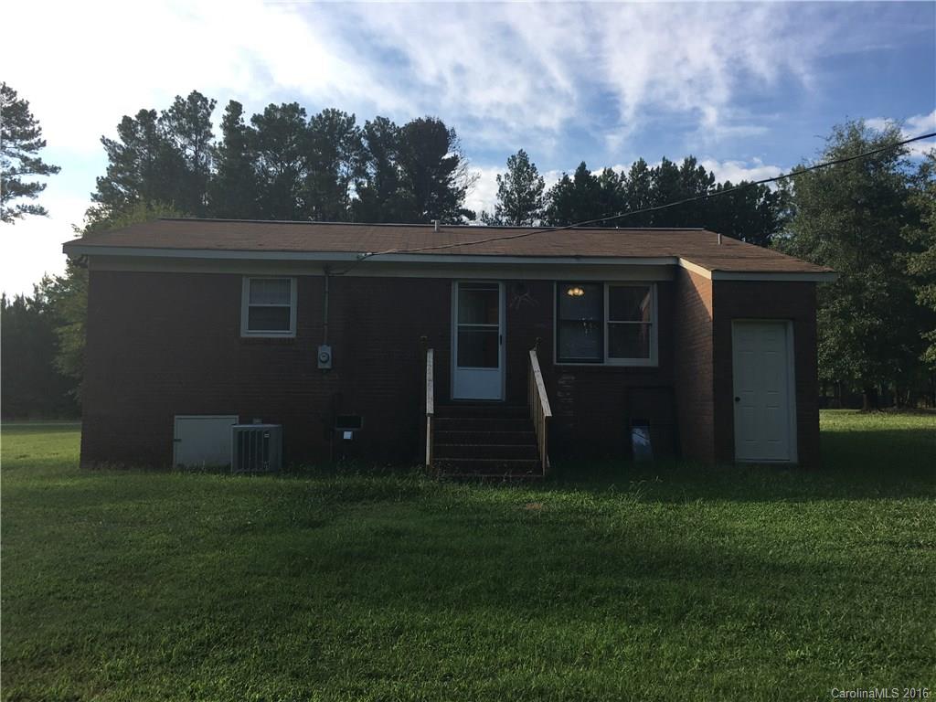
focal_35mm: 29
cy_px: 351
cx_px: 468
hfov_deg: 61.7
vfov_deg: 48.2
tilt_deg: +5.3
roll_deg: -1.1
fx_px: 784
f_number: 2.2
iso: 25
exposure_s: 1/620
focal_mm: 4.15
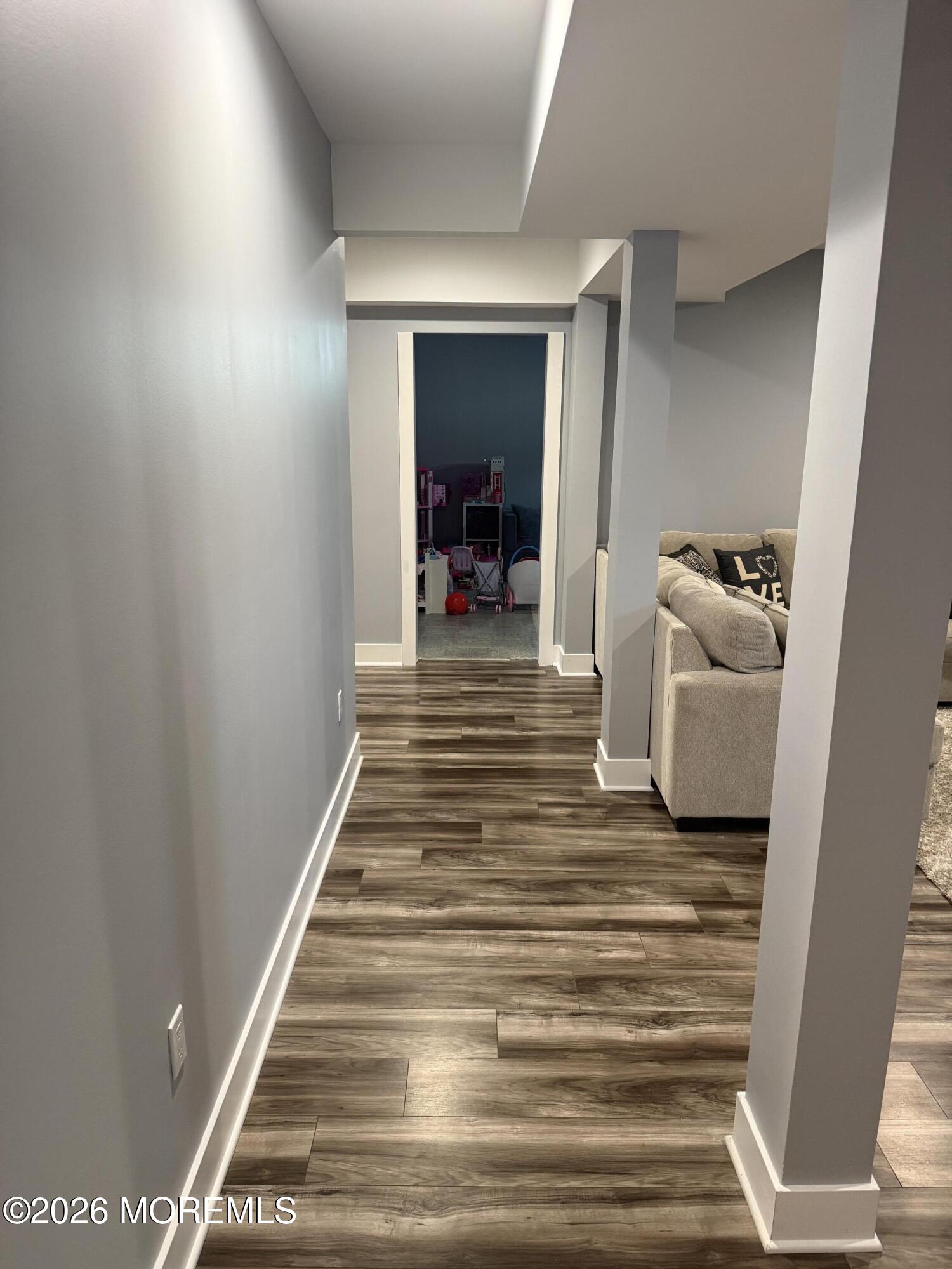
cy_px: 634
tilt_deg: -13.0
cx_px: 476
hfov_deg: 56.8
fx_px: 880
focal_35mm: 24
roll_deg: -0.2
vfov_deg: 71.6
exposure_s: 1/60
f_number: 1.78
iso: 320
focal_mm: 6.76
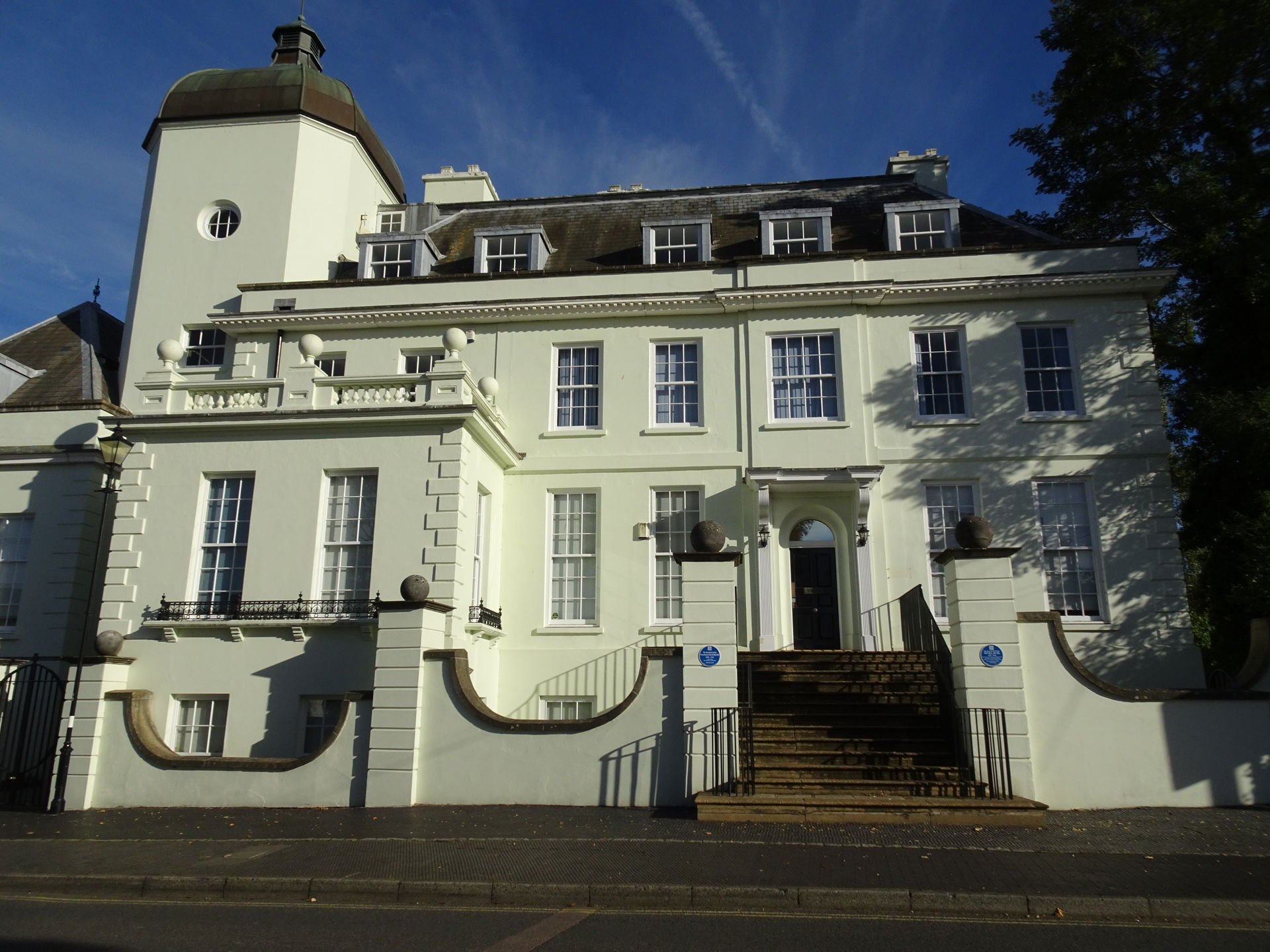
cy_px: 476
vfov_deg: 56.8
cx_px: 635
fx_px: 881
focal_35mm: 24
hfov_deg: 71.6
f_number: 3.5
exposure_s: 1/2000
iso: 80
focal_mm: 4.1
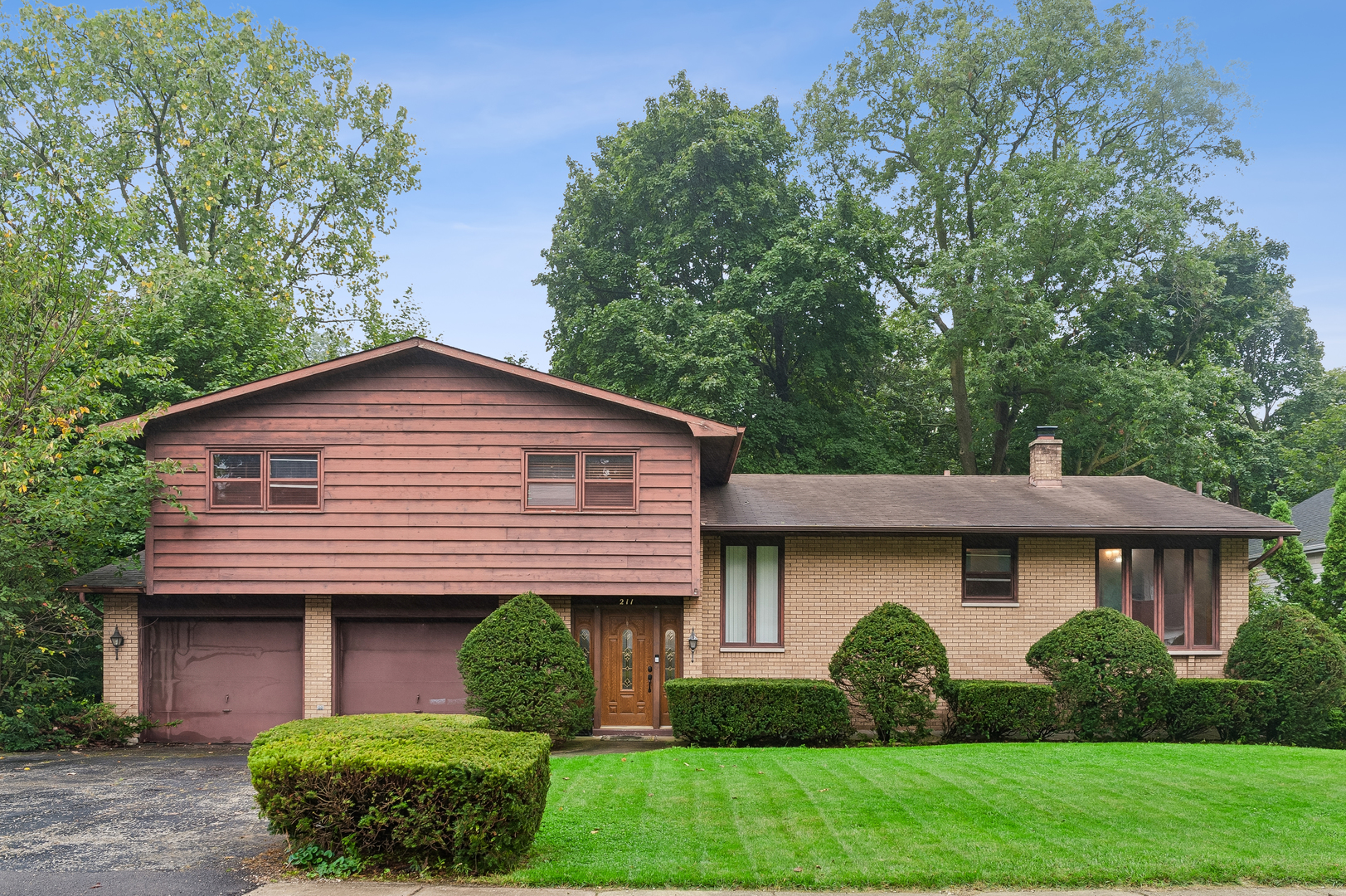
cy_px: 448
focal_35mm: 29
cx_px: 673
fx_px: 1084
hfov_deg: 63.7
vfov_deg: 44.9
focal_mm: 29
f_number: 8
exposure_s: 1/50
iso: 400
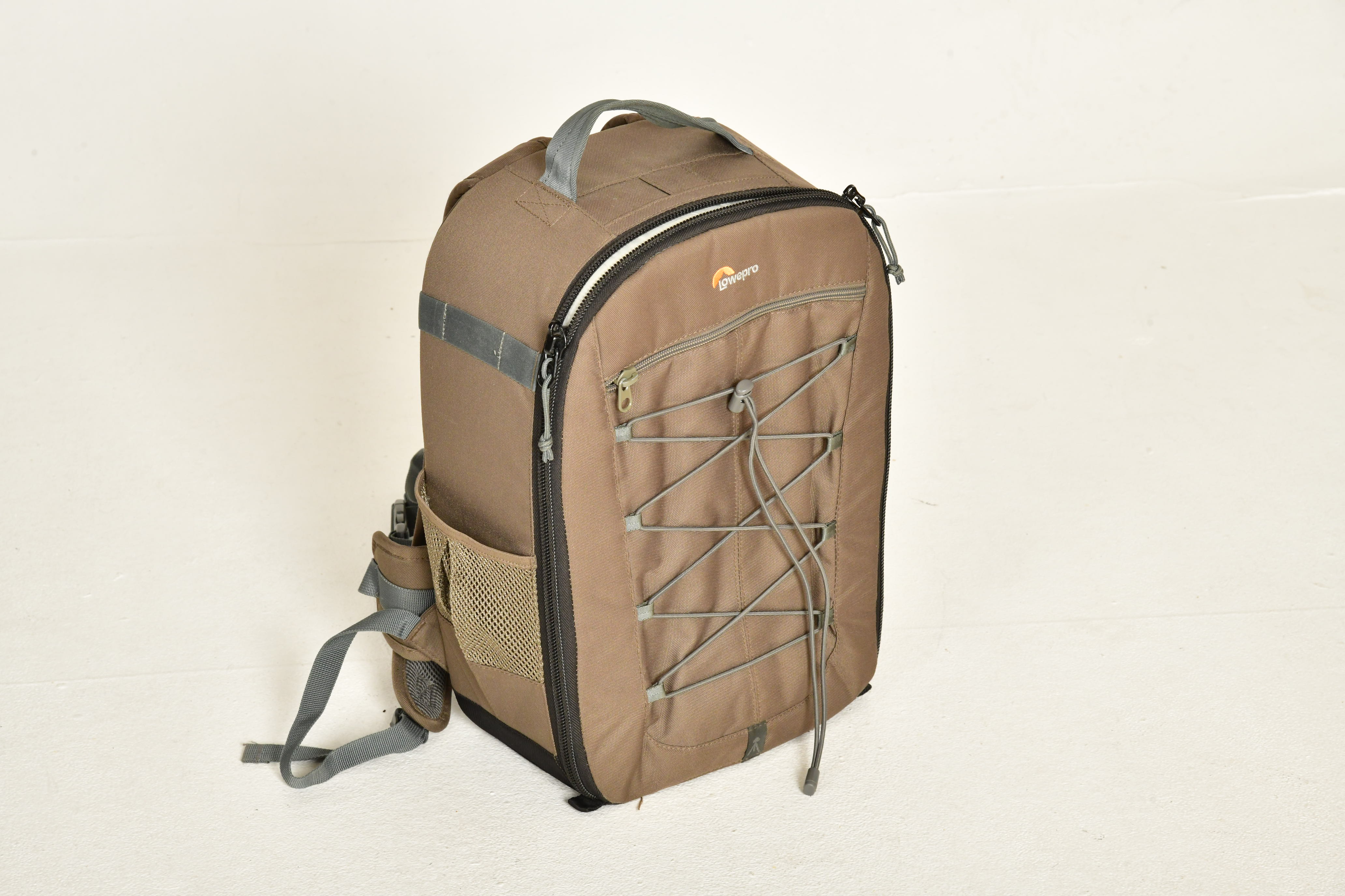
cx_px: 672
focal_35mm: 105
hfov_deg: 19.5
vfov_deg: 13.0
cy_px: 448
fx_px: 3923
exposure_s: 1/160
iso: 1600
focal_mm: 105
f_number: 13
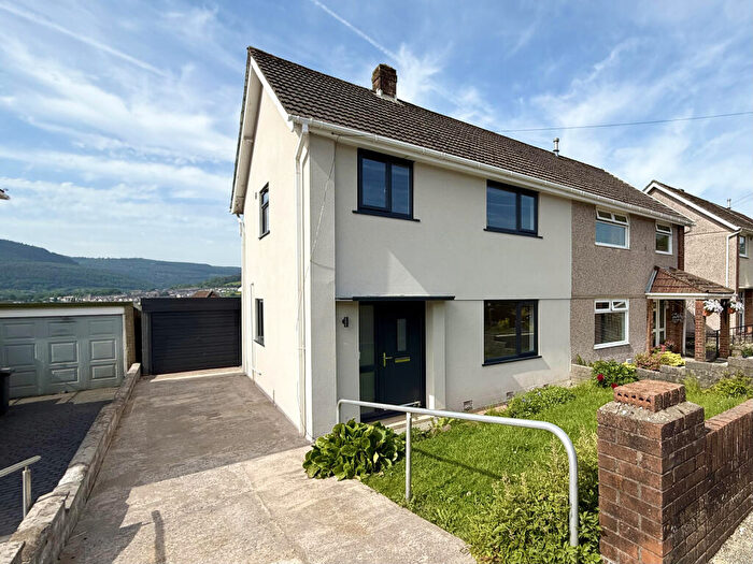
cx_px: 376
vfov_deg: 85.7
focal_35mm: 14
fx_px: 305
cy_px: 282
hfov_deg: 102.1
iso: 50
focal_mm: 2.22
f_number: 2.2
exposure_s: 1/1698
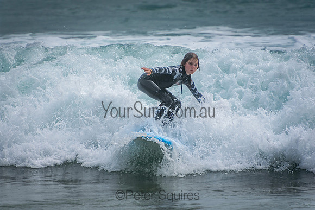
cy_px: 105
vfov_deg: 2.3
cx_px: 158
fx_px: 5251
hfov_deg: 3.4
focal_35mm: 600
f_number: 5.6
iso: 320
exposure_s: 1/2000
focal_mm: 400
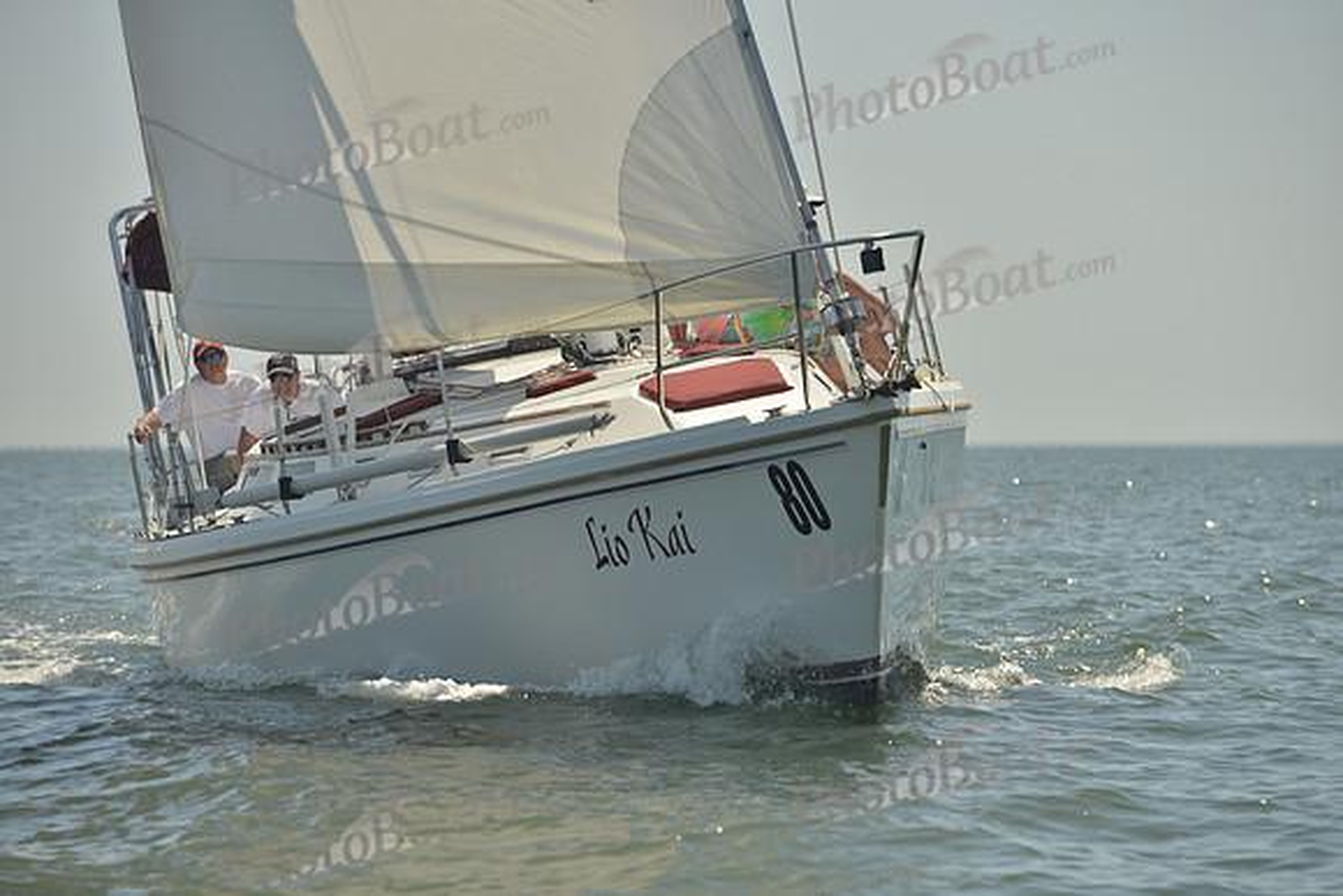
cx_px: 672
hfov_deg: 12.1
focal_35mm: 170
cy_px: 448
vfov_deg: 8.1
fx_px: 6343
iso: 200
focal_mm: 170
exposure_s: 1/640
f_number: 7.1
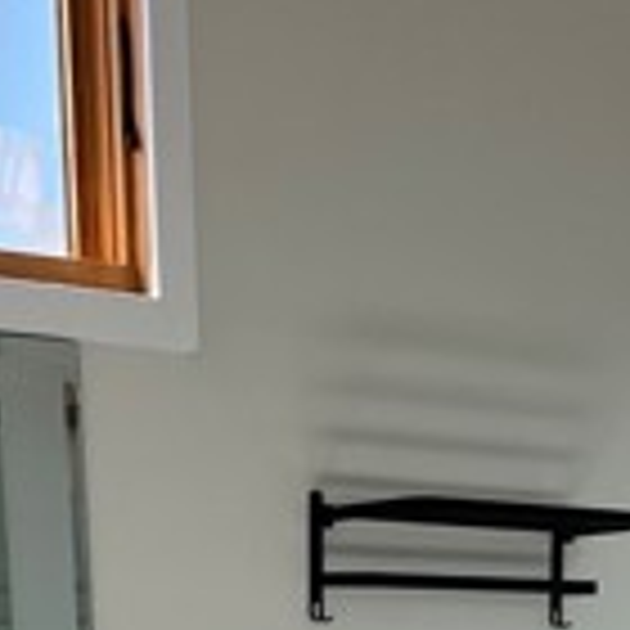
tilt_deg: -16.0
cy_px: 1202
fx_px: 2162
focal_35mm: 105
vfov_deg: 14.3
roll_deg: -0.4
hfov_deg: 16.5
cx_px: 423
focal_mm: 5.7
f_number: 1.5
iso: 50
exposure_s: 1/621
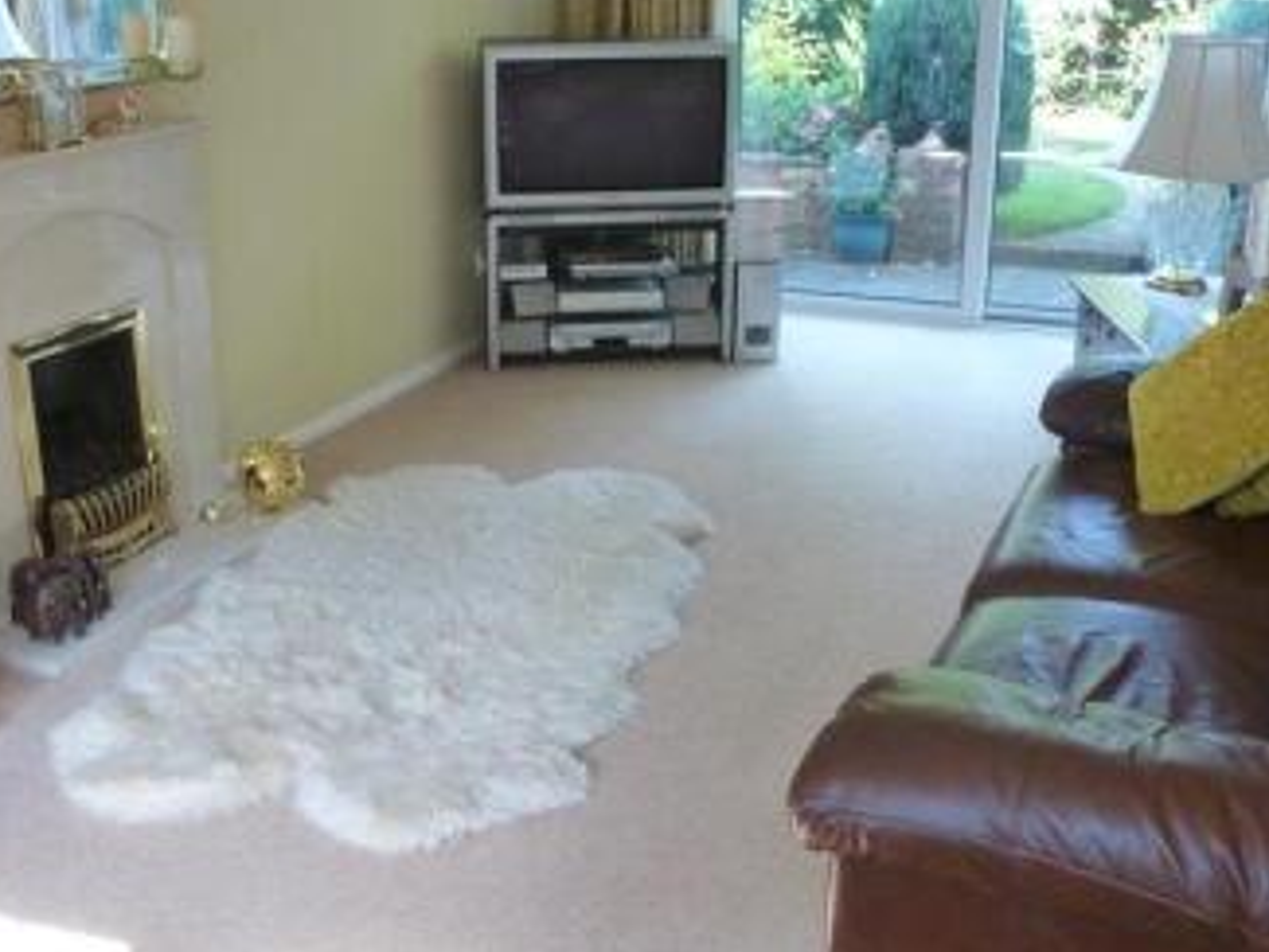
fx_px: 1577
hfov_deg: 43.7
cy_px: 474
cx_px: 537
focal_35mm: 43
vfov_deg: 33.6
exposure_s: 1/60
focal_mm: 4.3
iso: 400
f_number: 3.3
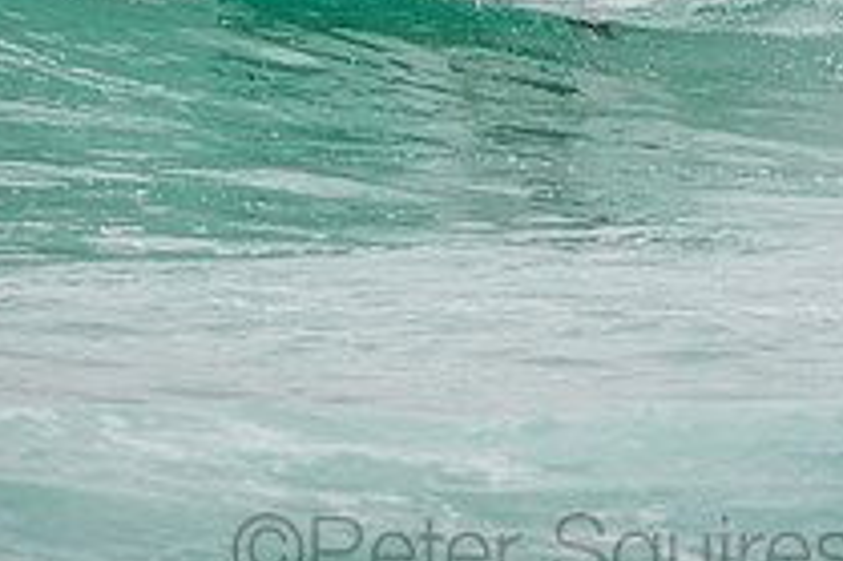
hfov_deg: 1.3
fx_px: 38045
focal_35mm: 1626
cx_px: 545
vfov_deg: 0.8
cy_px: -119
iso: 280
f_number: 5.6
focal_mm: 390
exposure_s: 1/1600
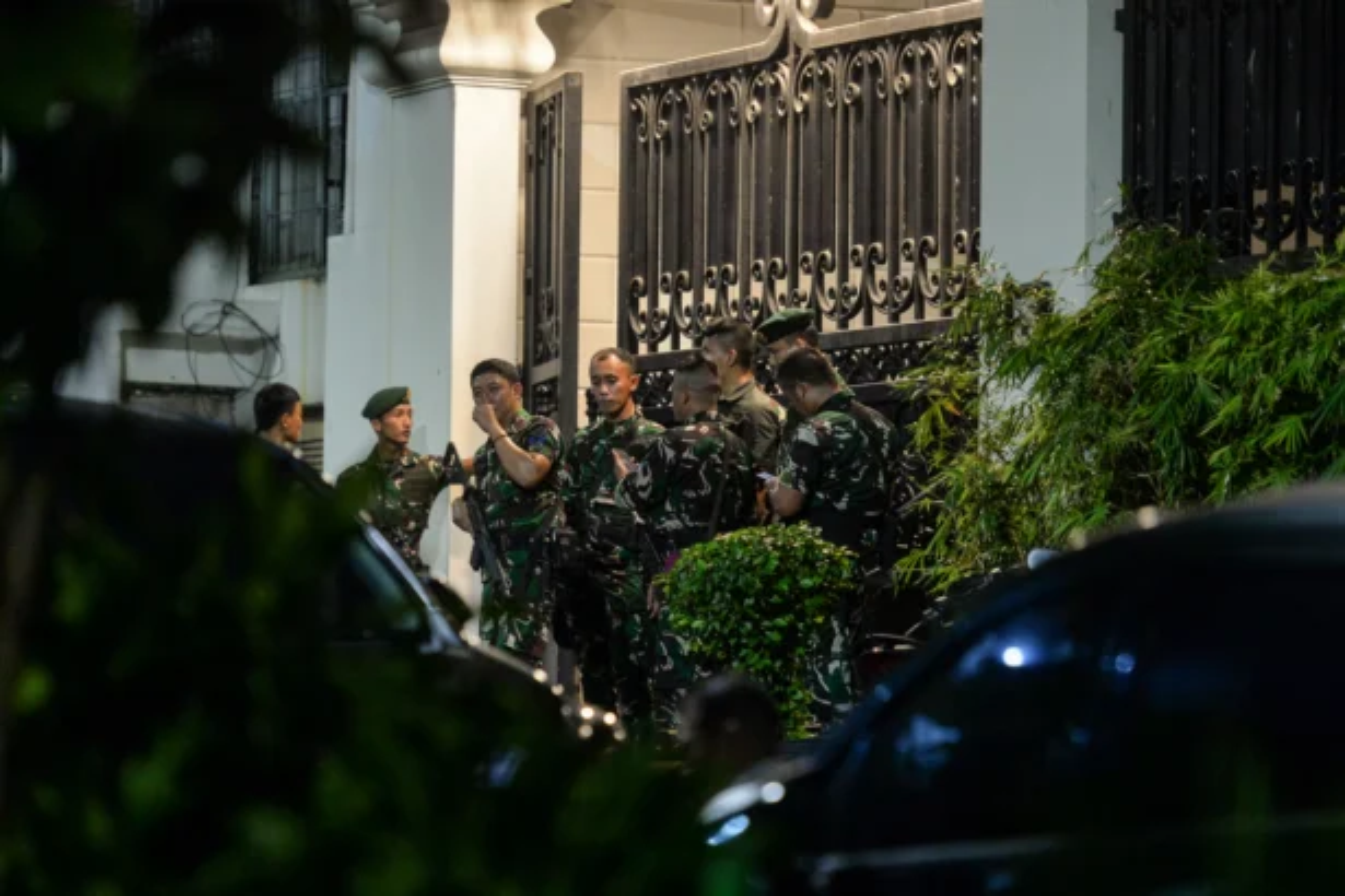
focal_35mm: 175
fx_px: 6538
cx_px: 672
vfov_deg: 7.8
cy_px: 448
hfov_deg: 11.7
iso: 3200
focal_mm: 175
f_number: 2.8
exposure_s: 1/80
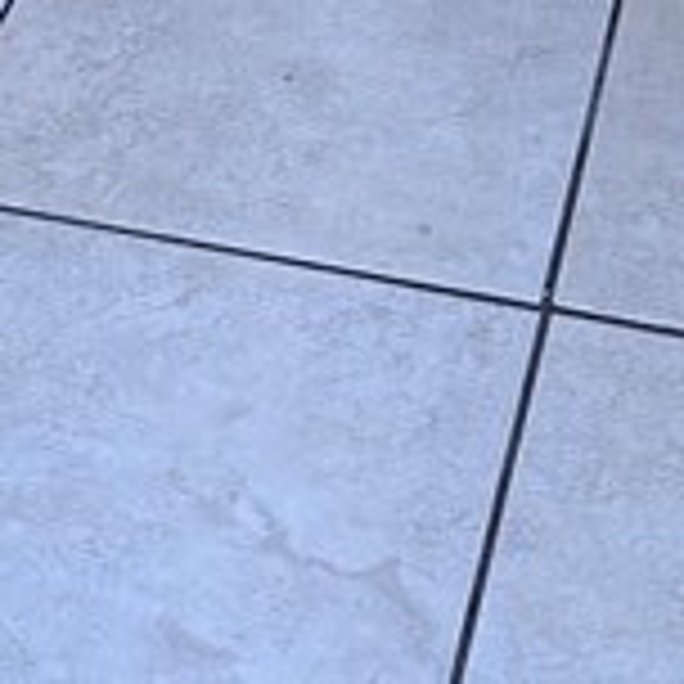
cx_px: 36
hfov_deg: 12.1
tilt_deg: -10.6
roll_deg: -0.8
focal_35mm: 143
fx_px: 3197
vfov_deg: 10.1
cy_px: -1116
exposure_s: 1/120
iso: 80
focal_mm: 6.86
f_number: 1.78
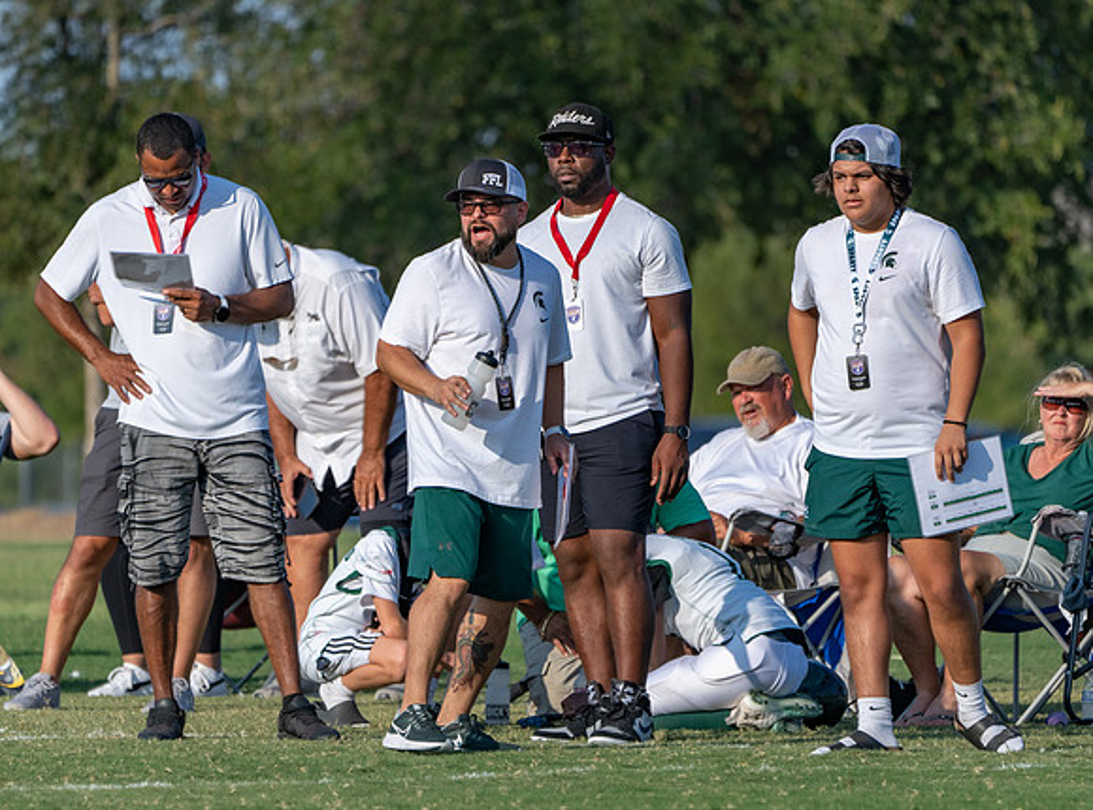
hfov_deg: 3.6
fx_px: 17217
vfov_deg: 2.7
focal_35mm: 548
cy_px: 435
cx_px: 540
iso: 250
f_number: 5.6
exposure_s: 1/1600
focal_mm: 400
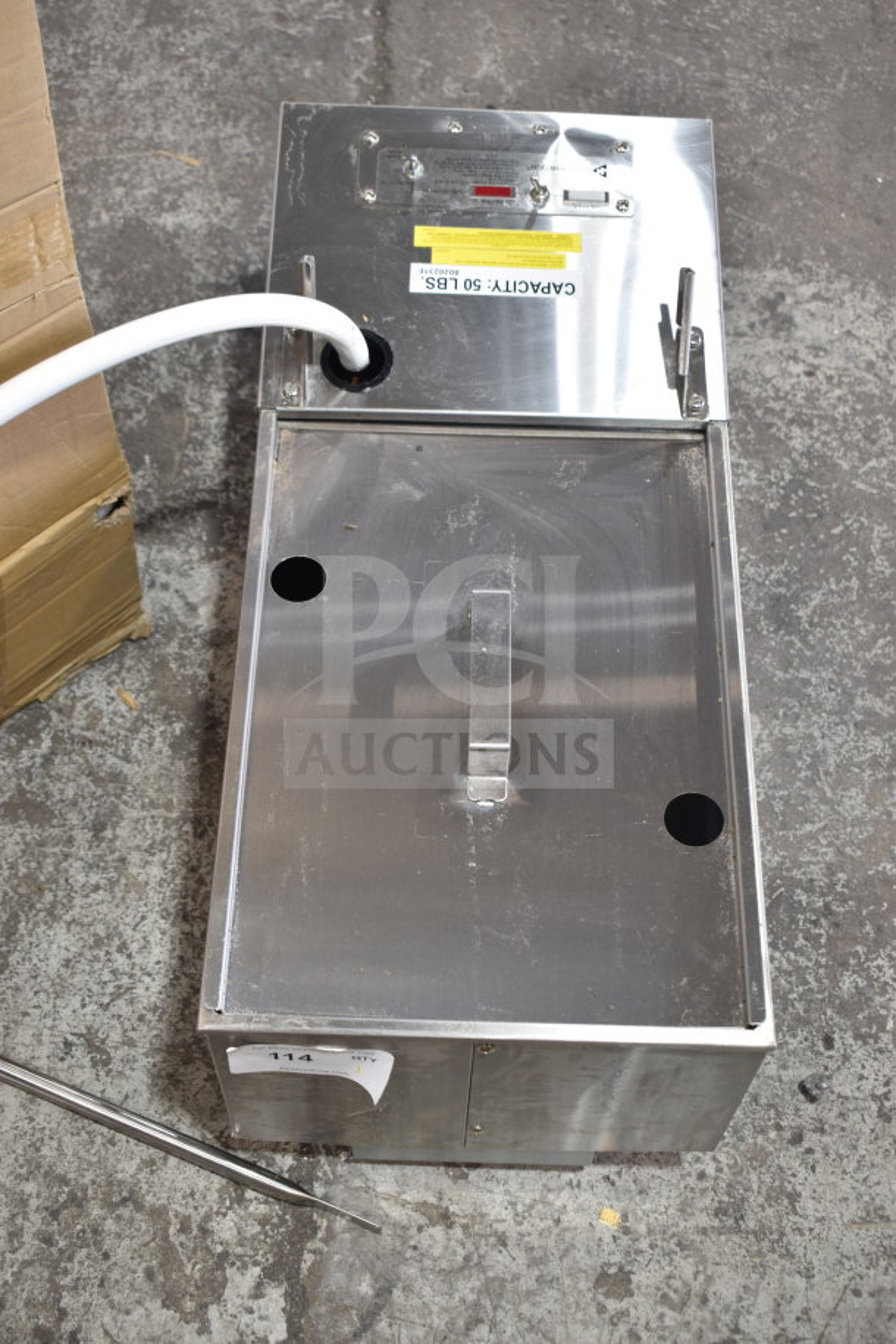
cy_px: 672
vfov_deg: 43.6
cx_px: 448
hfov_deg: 29.9
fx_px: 1680
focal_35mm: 45
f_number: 4.2
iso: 280
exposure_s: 1/50
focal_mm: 30
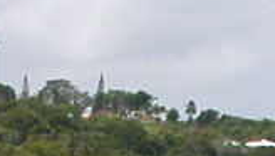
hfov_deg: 8.4
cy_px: 483
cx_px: 436
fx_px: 1834
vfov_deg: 4.6
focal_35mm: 251
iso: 100
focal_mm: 5.6
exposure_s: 1/2451
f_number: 2.7
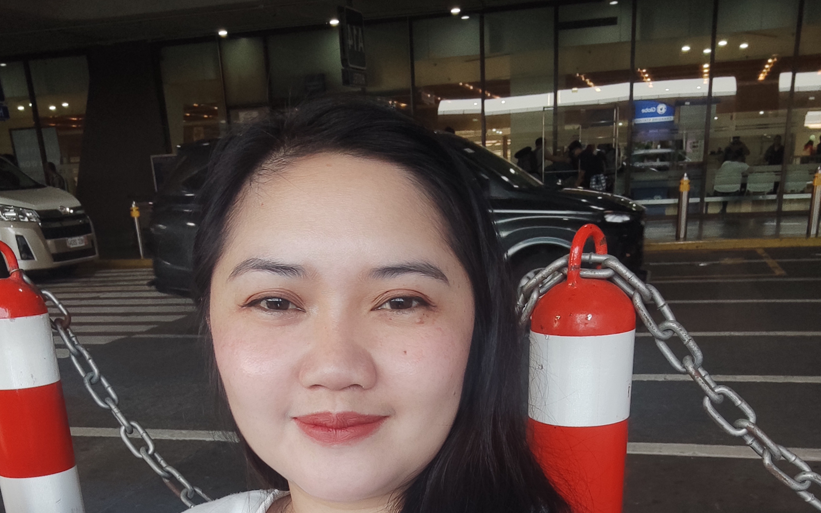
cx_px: 407
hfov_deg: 64.6
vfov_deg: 37.5
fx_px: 649
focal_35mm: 29
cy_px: 538
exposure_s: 1/120
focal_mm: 3.49
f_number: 2.45
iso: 53
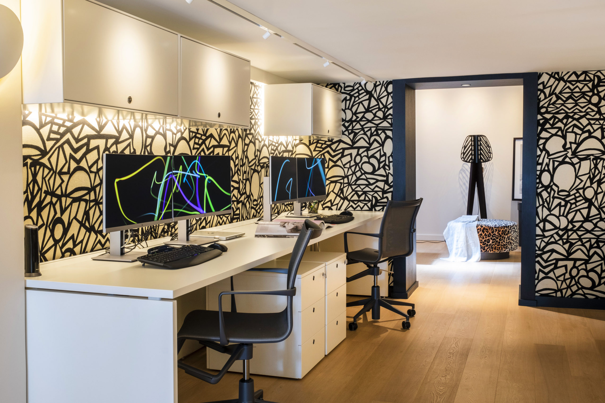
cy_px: 202
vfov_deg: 37.9
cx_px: 302
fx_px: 588
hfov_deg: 54.4
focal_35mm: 35
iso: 200
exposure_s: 1.1
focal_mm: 23.4
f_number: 16
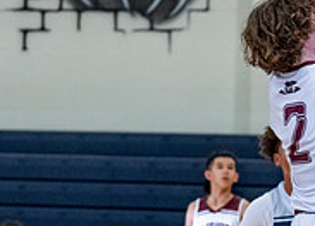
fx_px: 2364
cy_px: 283
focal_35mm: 264
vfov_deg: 5.4
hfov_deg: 7.6
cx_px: 315
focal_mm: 70
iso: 5000
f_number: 2.8
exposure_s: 1/1000
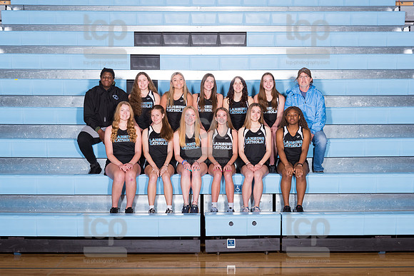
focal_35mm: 59
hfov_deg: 34.0
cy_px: 140
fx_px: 677
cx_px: 207
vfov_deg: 23.0
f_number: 7.1
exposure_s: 1/250
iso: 500
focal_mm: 52
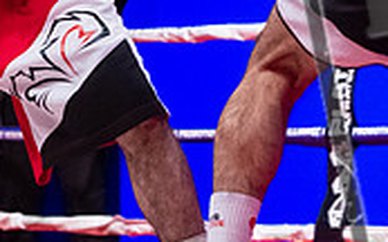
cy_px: -199
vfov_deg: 6.7
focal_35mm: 192
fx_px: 2030
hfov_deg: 10.8
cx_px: 430
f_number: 2.8
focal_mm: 46
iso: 4000
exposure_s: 1/1000
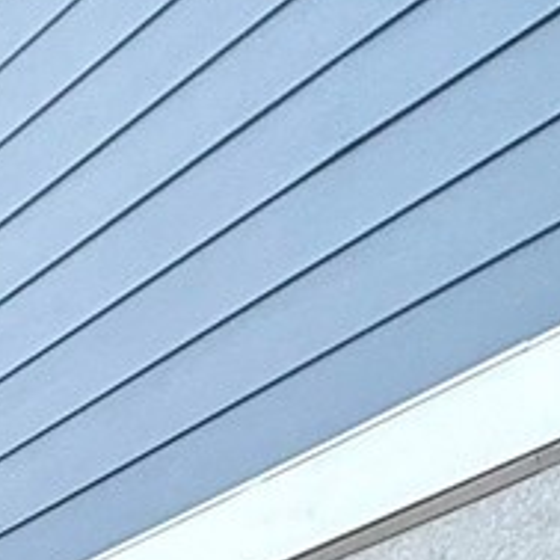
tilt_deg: -7.3
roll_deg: -2.3
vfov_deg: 11.4
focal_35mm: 105
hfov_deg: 15.6
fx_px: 1922
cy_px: 1591
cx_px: -210
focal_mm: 2.22
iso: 64
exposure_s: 1/841
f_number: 2.2
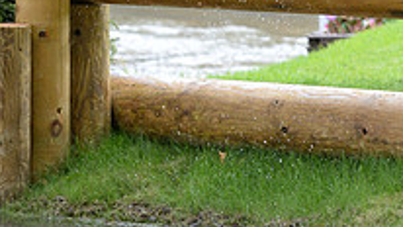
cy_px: -305
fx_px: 4404
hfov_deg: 5.2
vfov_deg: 2.9
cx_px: 155
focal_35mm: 412
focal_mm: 140
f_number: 5.6
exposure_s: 1/800
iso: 2000
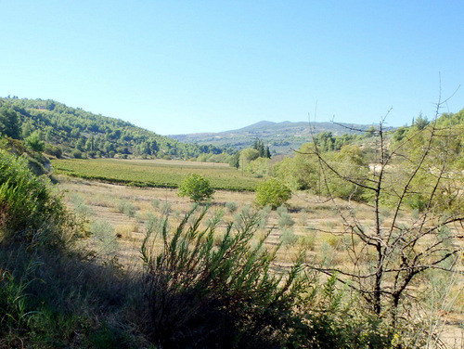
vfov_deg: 49.8
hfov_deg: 63.4
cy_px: 174
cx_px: 232
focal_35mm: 28
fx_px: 376
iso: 125
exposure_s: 1/500
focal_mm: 5
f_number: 3.9
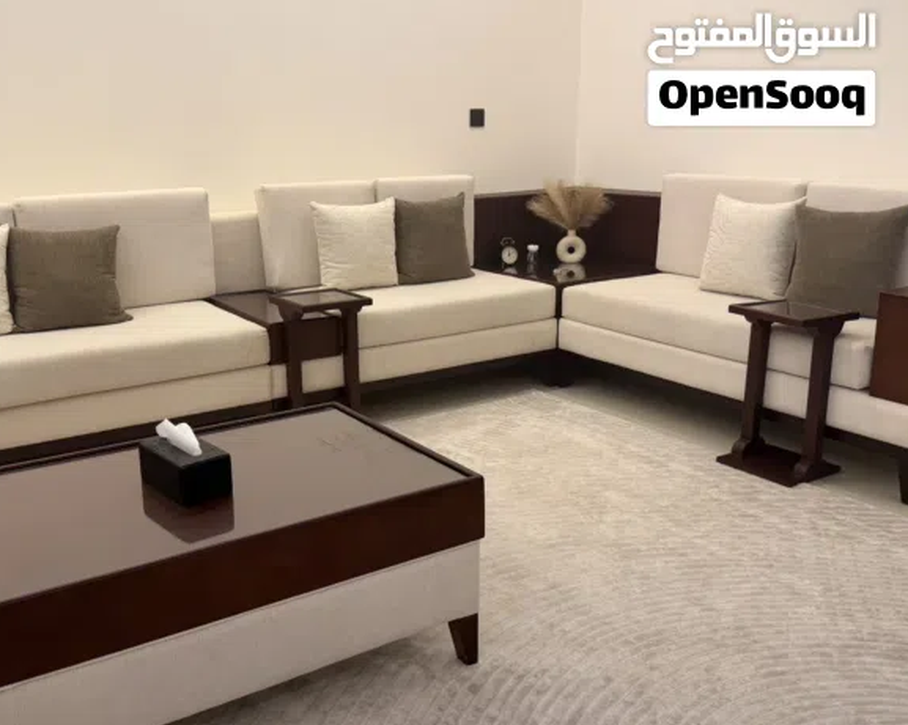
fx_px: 698
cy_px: 352
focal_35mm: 26
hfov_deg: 65.9
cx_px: 411
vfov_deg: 54.9
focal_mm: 6.76
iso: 160
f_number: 1.78
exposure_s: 1/100
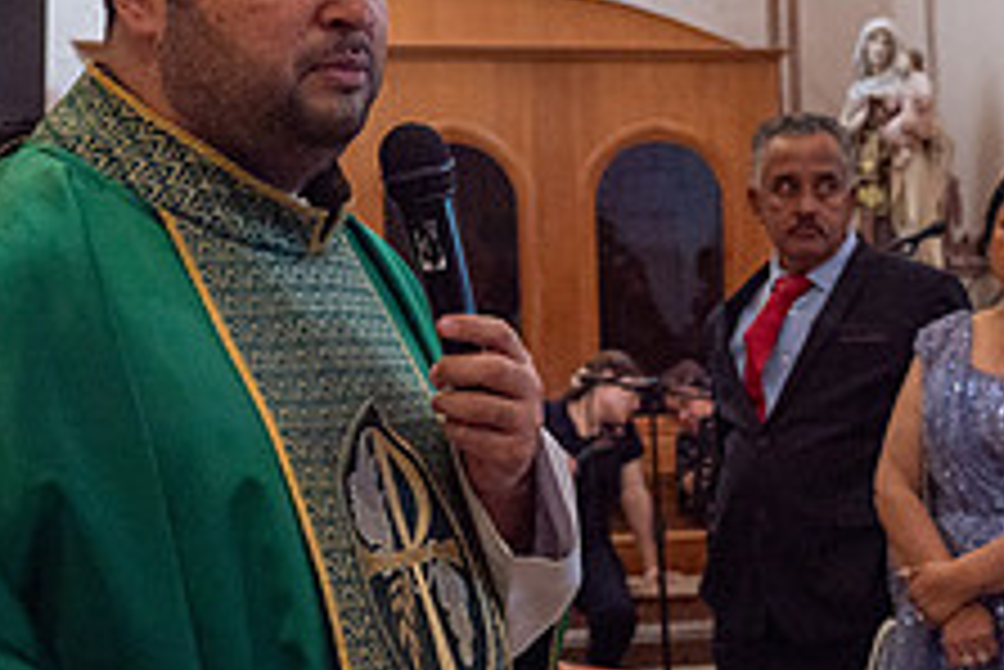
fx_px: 2539
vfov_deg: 15.0
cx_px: 1171
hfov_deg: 21.0
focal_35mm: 91
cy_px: 501
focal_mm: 35
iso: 2500
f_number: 5
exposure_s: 1/100
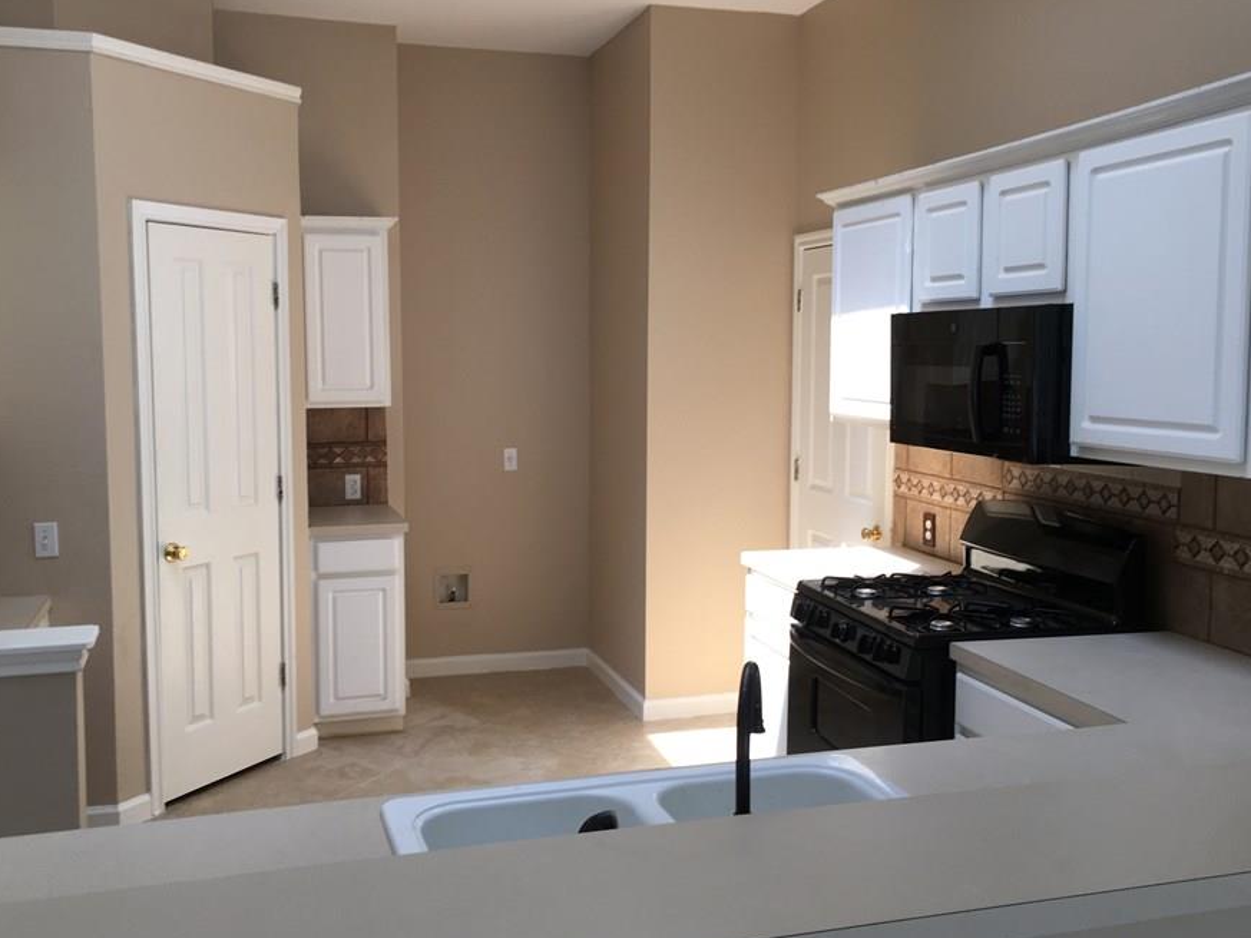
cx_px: 586
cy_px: 450
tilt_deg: -4.9
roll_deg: +0.0
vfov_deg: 41.8
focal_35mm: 34
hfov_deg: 53.9
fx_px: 1229
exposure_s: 1/60
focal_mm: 4.15
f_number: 2.2
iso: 32
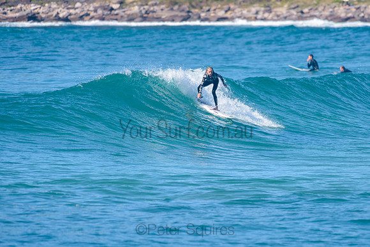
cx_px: 213
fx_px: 6299
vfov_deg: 2.2
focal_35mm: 613
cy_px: 99
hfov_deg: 3.4
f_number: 5.6
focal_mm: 500
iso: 320
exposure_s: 1/2000
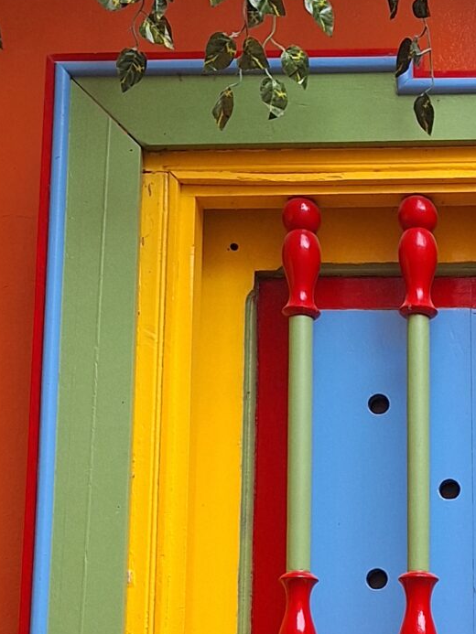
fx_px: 1558
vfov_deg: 22.2
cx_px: 698
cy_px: 632
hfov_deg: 16.0
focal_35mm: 85
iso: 80
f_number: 1.8
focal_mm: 5.54
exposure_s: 1/50
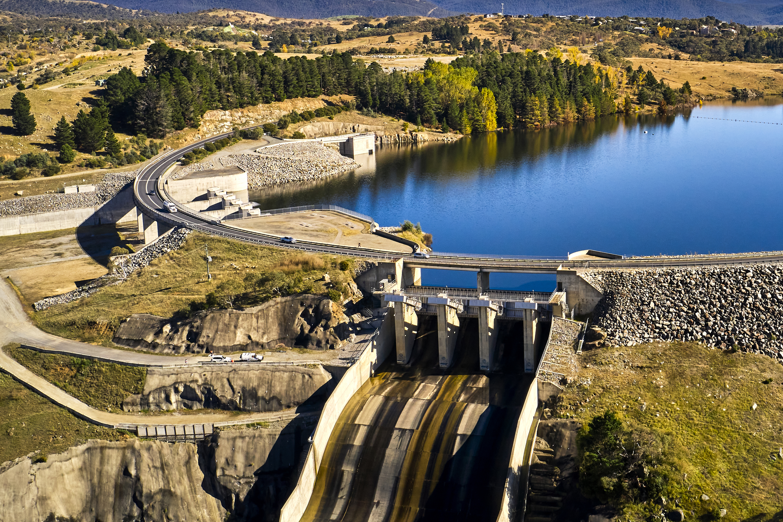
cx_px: 556
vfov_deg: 31.6
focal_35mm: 42
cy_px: 162
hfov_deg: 45.3
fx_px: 913
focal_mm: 10.26
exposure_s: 1/50
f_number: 5.6
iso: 100
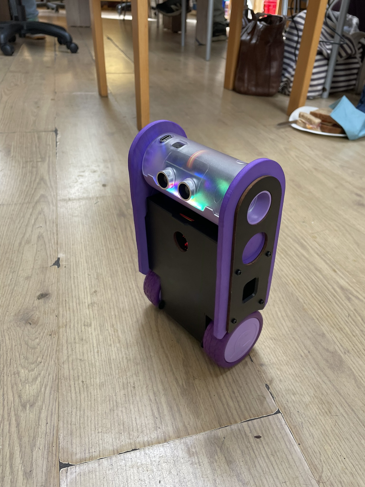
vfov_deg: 67.3
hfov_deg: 53.1
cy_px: 244
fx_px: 366
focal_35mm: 26
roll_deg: -3.4
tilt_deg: -34.3
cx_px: 182
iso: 125
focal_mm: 4.2
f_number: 1.6
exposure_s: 1/121
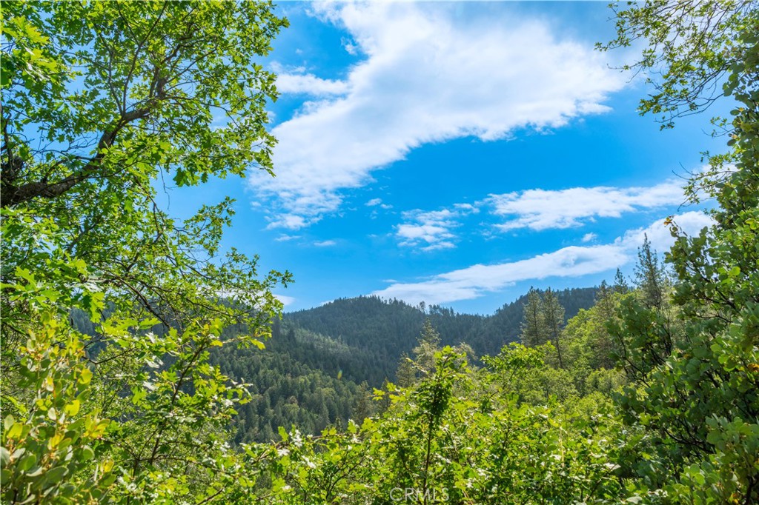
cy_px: 252
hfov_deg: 63.7
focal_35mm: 29
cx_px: 380
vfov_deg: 44.9
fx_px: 611
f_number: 10
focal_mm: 29
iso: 100
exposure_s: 1/200
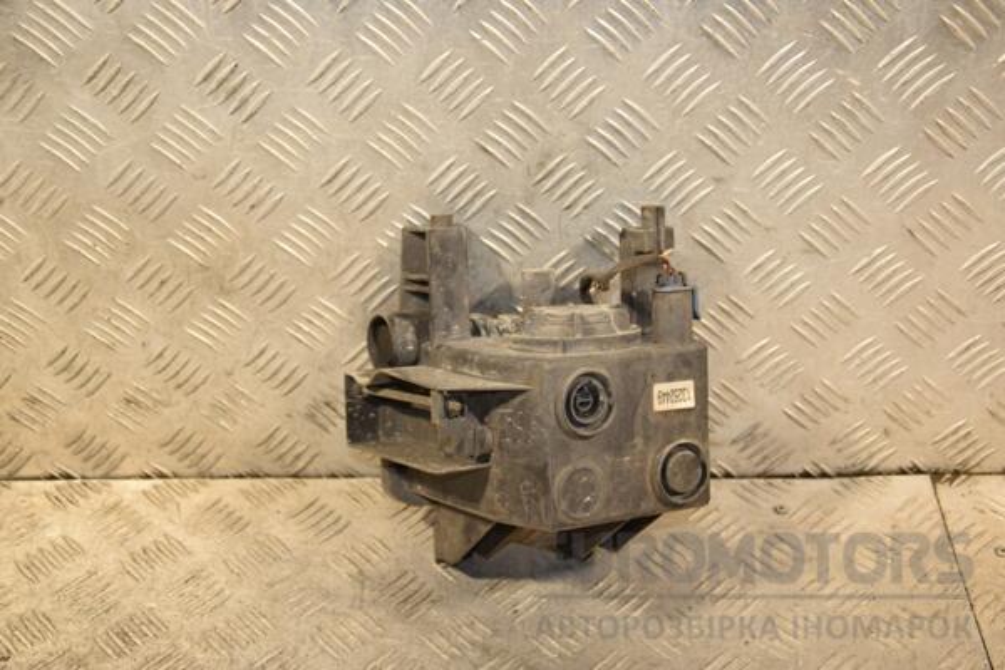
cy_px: 335
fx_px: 1466
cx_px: 502
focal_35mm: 52
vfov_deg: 25.8
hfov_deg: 37.9
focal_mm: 35
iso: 800
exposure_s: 1/160
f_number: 5
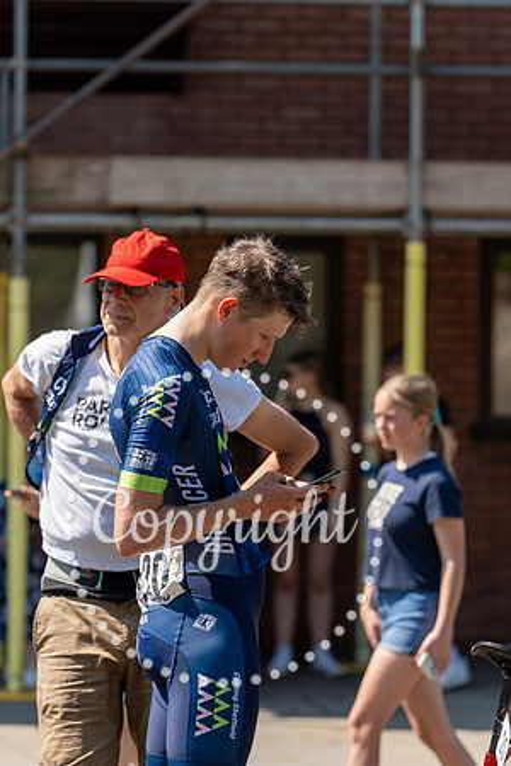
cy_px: 383
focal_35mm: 180
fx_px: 3832
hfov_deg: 7.6
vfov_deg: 11.4
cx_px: 256
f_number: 4.5
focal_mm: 180
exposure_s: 1/800
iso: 160
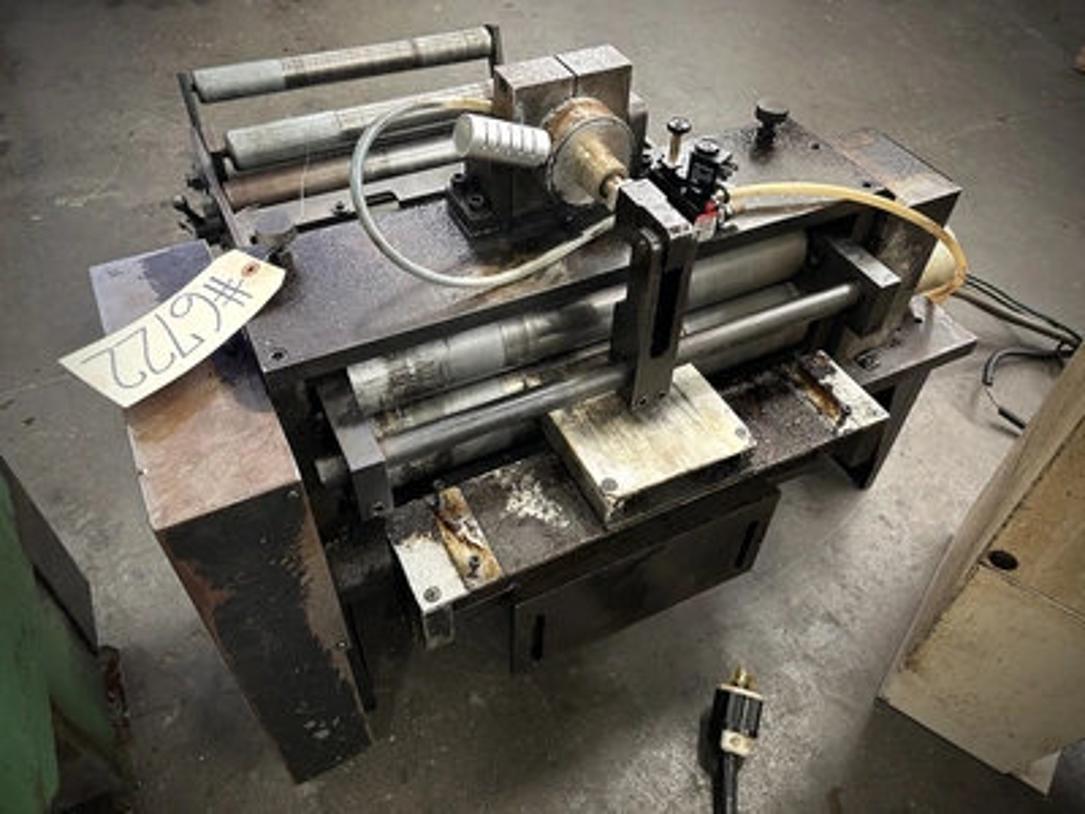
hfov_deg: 67.3
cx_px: 542
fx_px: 815
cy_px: 407
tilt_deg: -46.9
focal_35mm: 26
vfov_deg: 53.1
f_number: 1.5
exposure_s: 1/60
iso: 320
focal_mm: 5.7
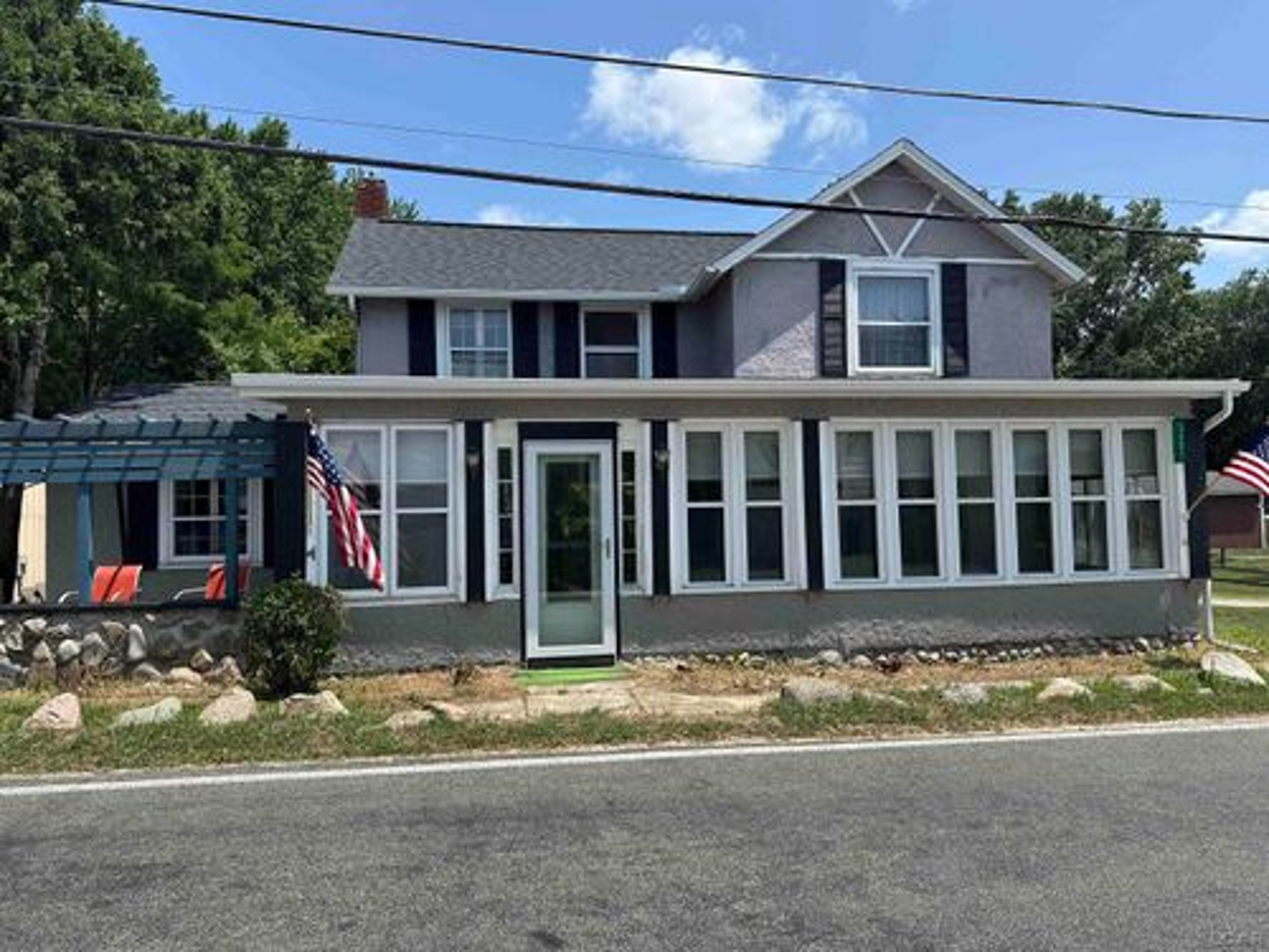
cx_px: 634
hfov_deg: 71.6
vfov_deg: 56.8
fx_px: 880
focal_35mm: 24
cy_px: 476
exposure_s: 1/4016
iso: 80
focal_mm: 6.86
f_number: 1.78
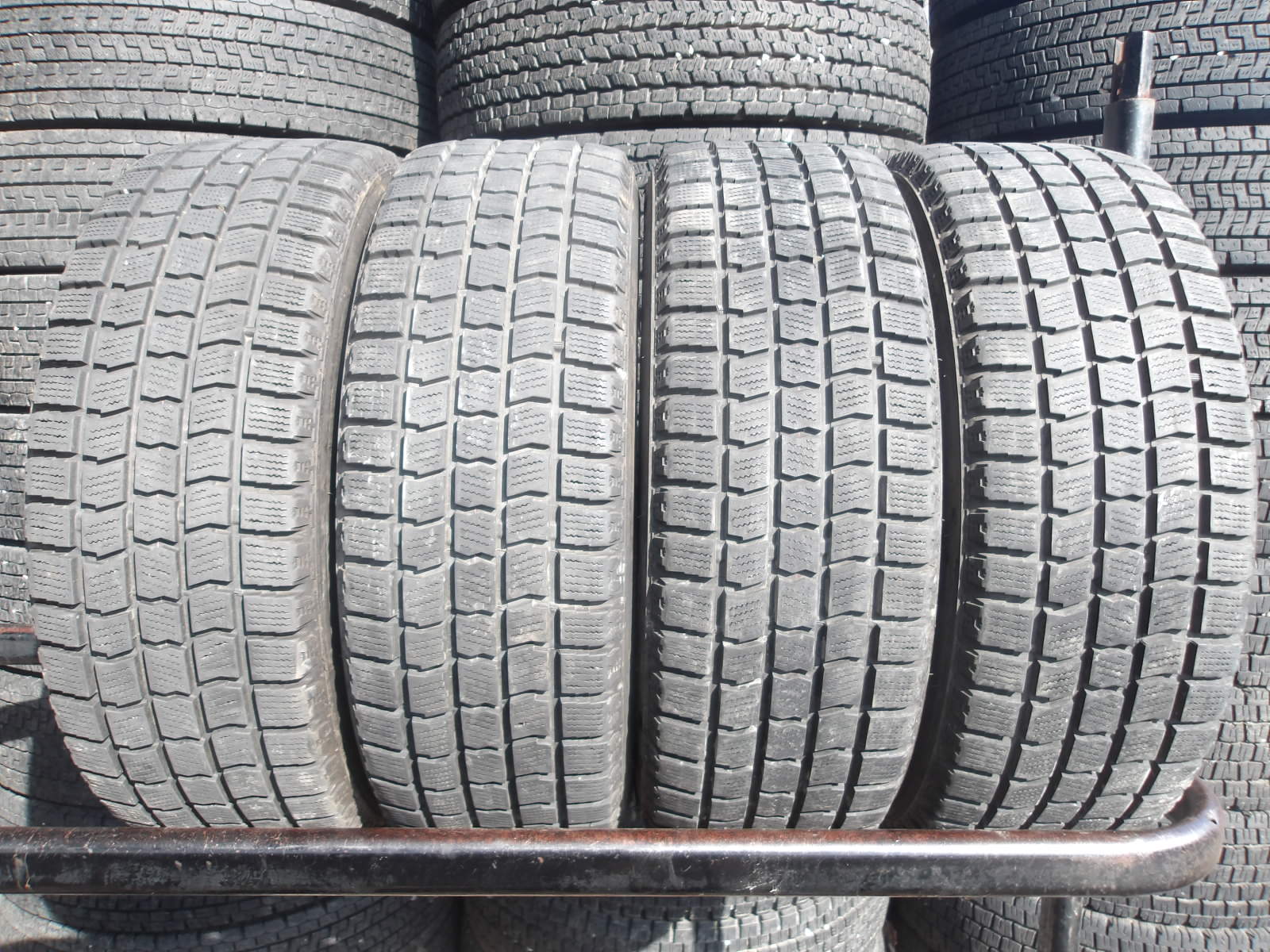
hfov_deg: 65.3
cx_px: 635
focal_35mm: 27
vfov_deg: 51.4
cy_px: 476
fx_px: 991
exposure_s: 1/180
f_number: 3
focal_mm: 4.9
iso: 100
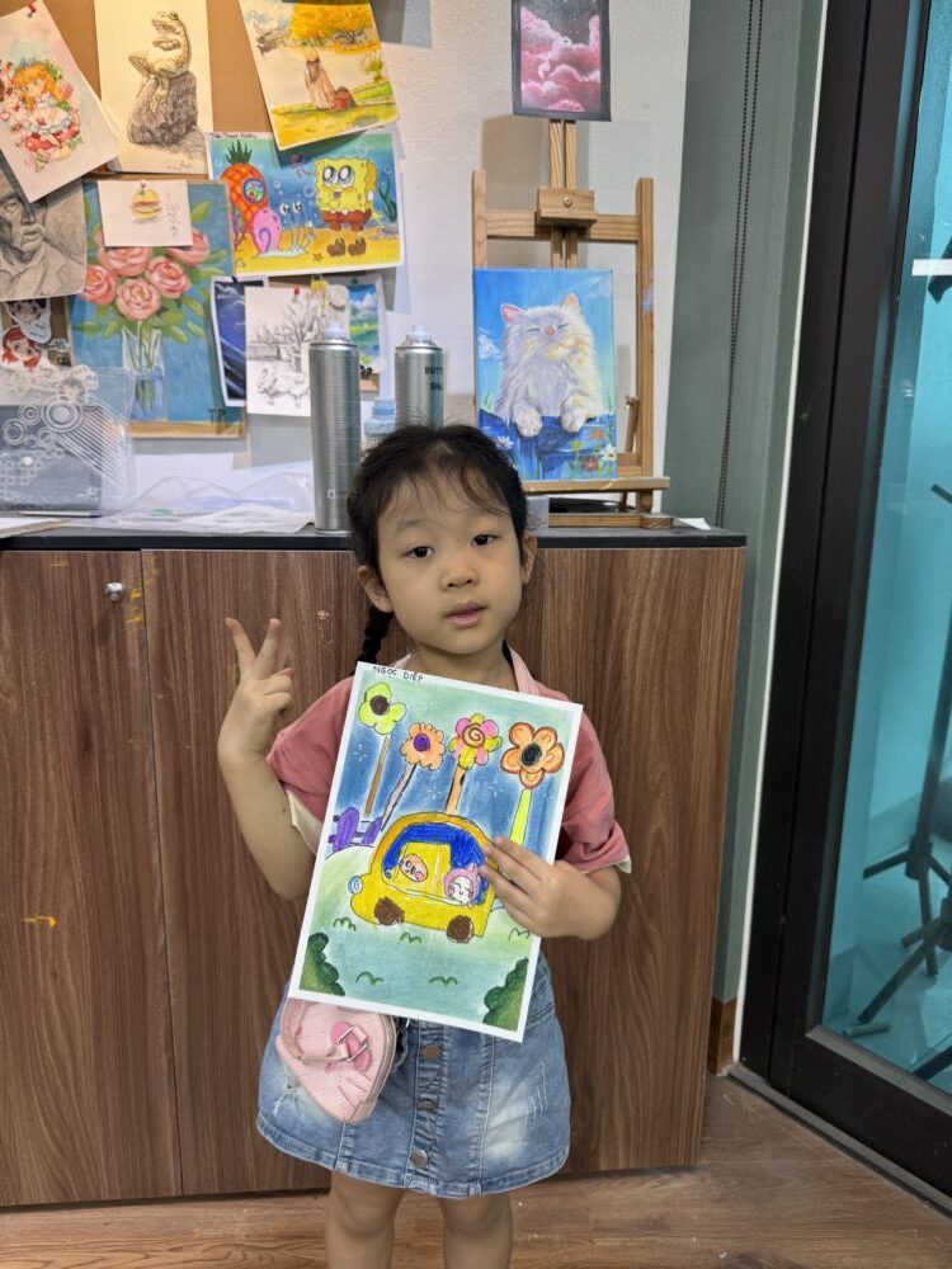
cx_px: 476
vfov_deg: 71.6
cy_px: 634
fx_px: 880
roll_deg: +0.1
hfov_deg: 56.8
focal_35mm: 24
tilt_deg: -11.3
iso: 100
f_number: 1.78
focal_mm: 6.76
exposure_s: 1/100
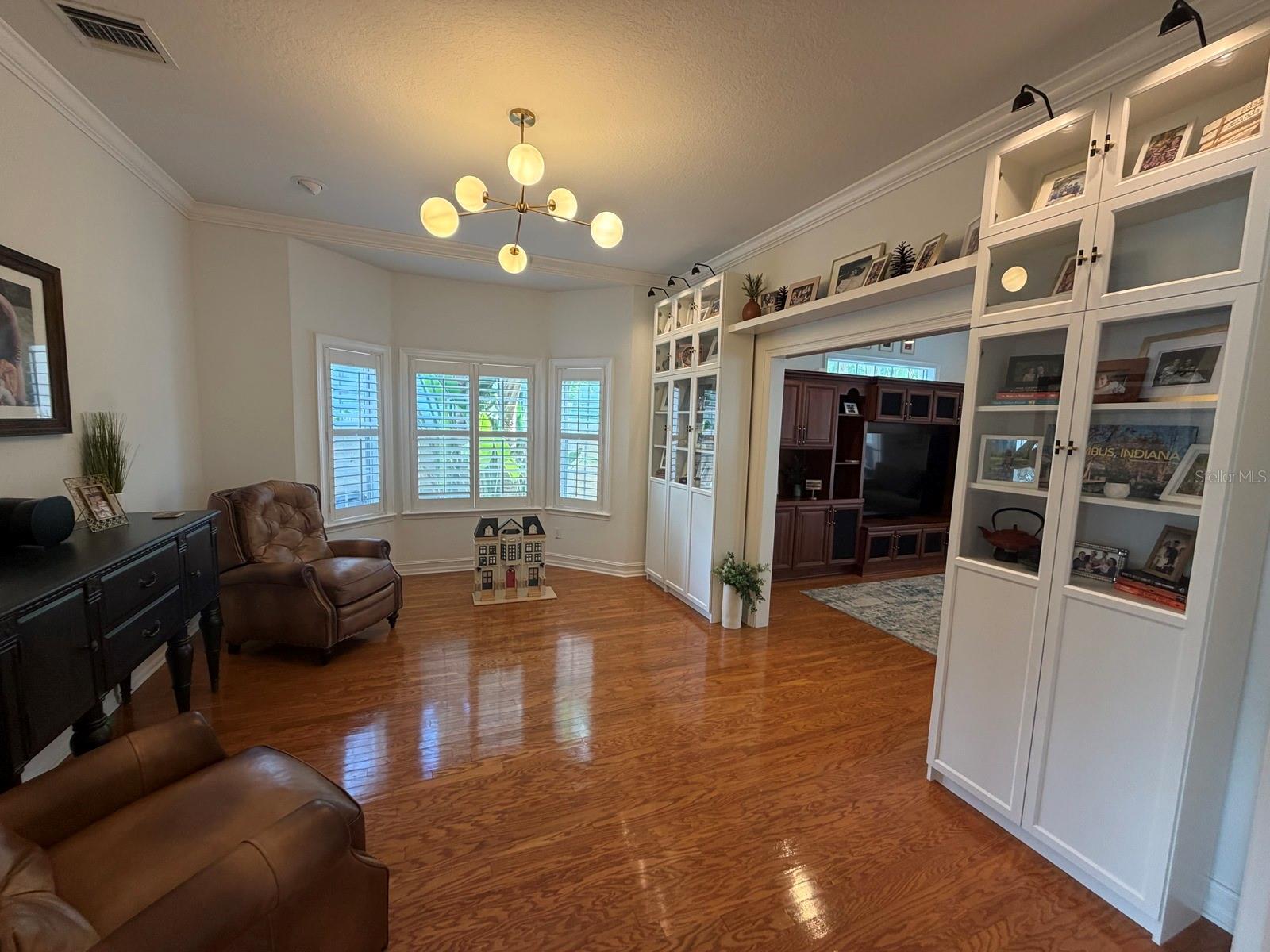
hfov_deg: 102.1
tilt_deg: -6.6
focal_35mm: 14
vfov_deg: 85.7
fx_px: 514
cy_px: 476
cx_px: 635
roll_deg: -1.4
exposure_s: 1/60
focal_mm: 2.22
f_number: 2.2
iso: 200
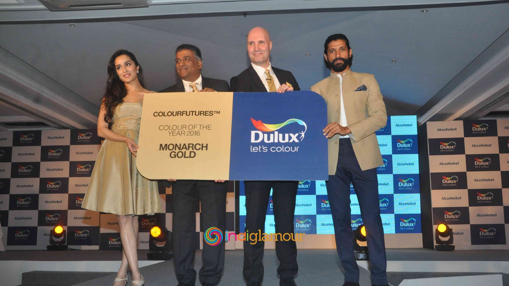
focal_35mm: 35
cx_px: 254
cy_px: 168
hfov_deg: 56.6
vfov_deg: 33.6
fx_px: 472
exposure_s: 1/200
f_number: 11
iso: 1250
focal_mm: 22
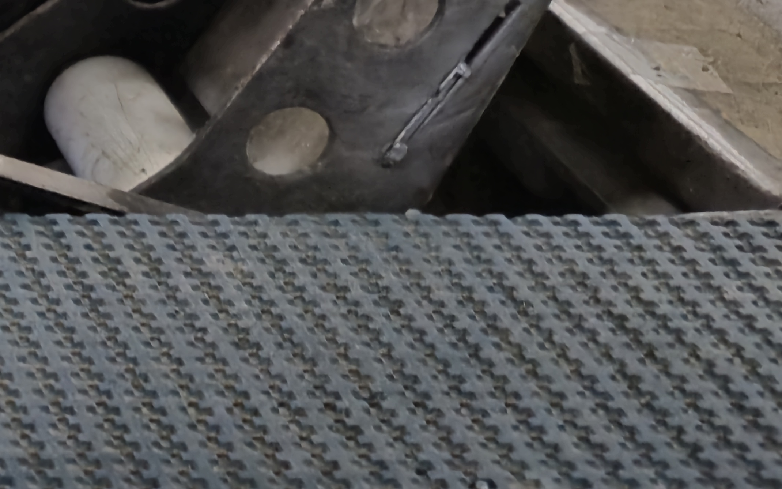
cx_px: -672
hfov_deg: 17.5
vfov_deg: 13.6
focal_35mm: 93
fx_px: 1982
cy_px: -104
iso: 200
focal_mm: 5.4
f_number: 1.8
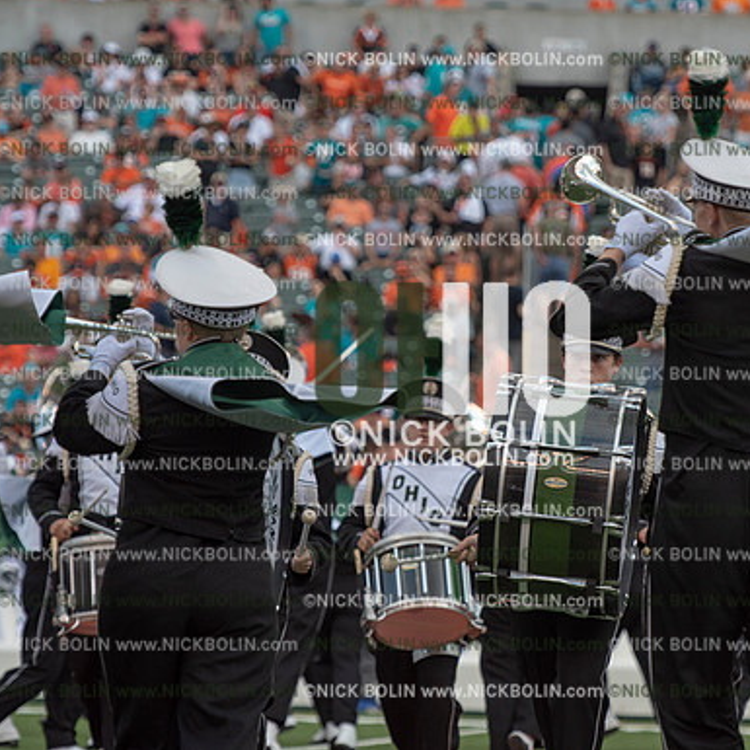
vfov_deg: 6.5
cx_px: 452
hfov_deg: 6.5
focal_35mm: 269
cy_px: 375
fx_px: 6594
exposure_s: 1/1250
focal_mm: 210
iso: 400
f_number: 5.6
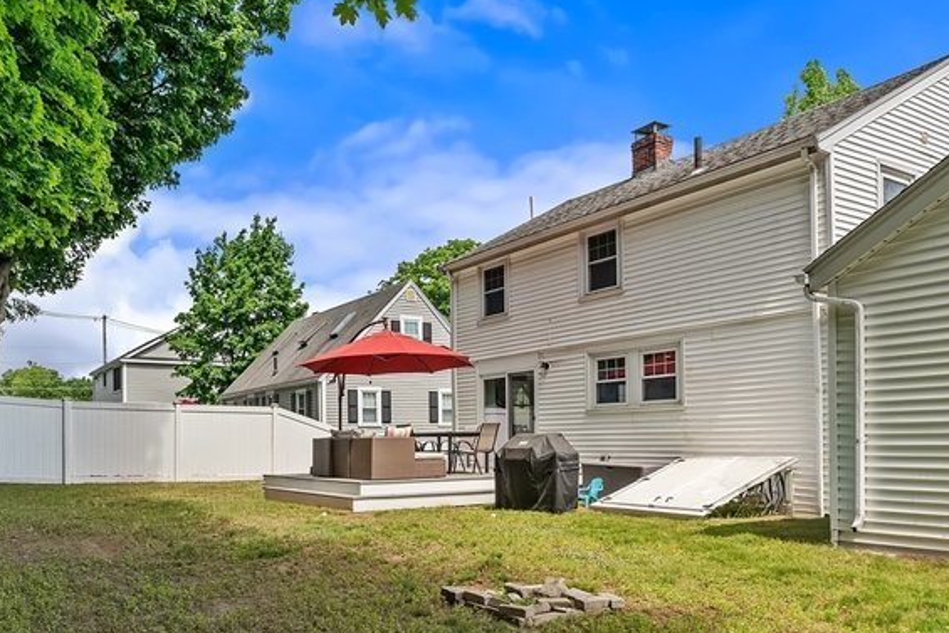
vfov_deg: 44.0
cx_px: 400
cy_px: 447
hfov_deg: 63.3
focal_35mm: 29
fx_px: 765
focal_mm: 16
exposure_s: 1/15
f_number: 8
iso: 125
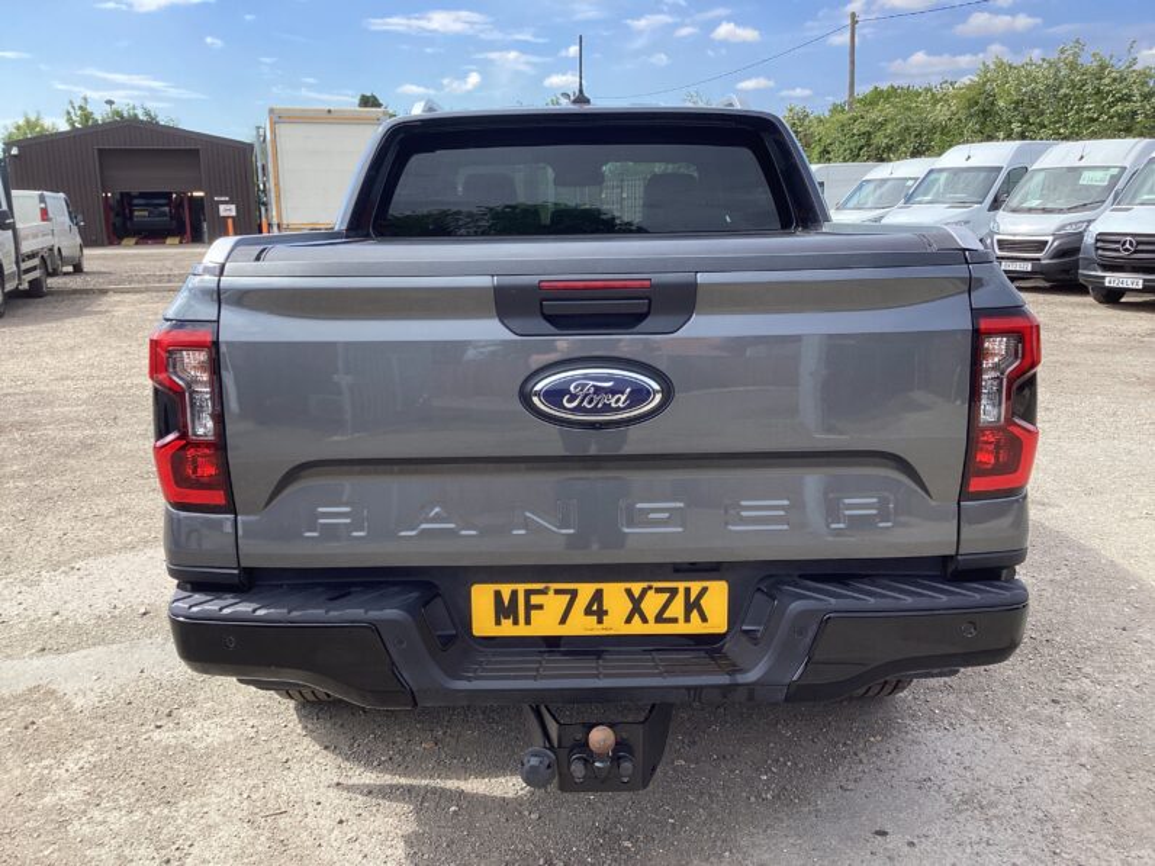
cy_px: 433
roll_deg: -0.1
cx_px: 578
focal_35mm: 31
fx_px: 1034
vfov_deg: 45.4
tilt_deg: -11.9
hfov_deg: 58.4
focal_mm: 3.3
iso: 25
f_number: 2.4
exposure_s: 1/586
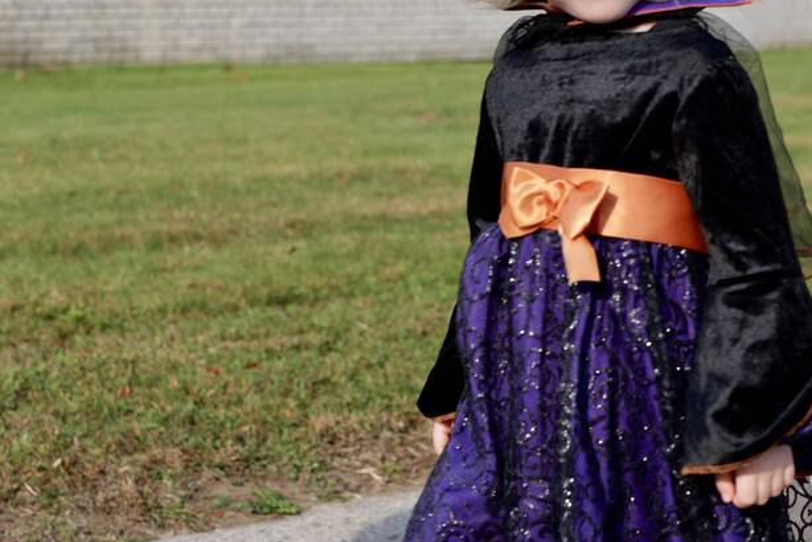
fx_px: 2257
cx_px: 455
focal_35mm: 100
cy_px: 165
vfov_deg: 13.7
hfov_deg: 20.4
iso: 100
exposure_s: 1/250
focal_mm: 60
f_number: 5.6
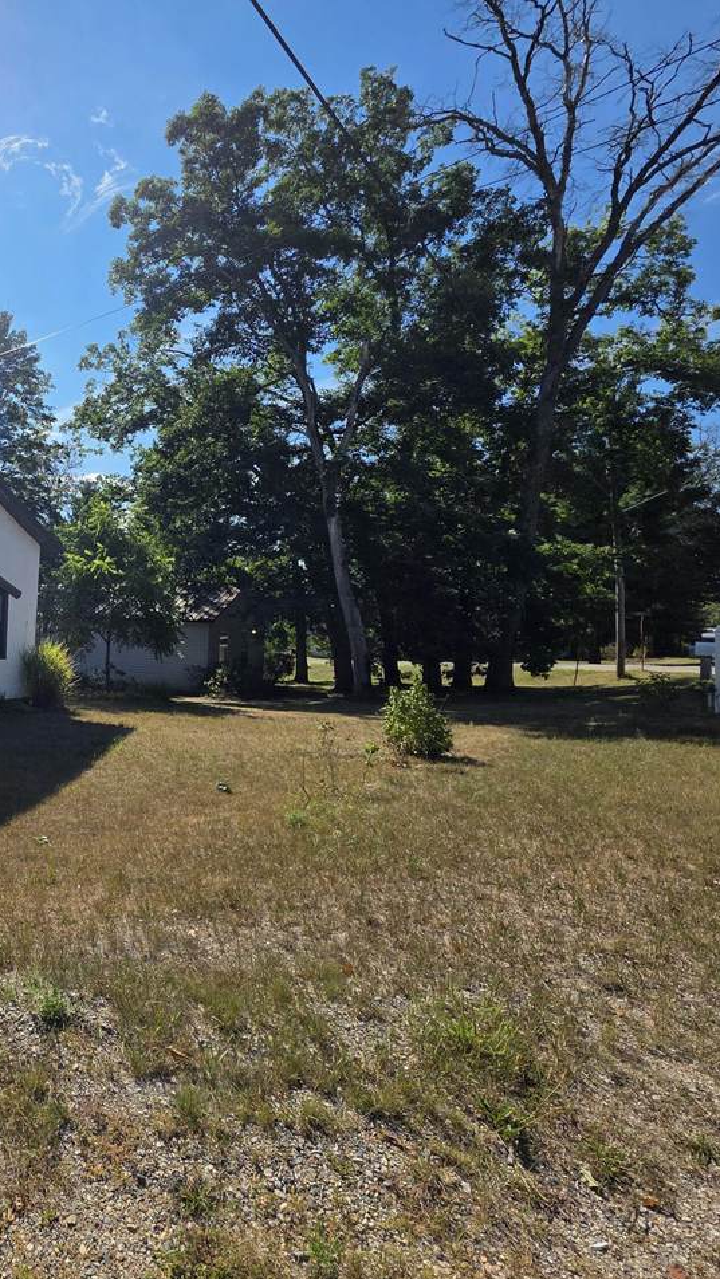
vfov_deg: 89.6
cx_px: 38
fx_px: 645
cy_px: 642
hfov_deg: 50.0
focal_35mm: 19
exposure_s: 1/3333
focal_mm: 2.2
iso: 40
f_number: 1.9
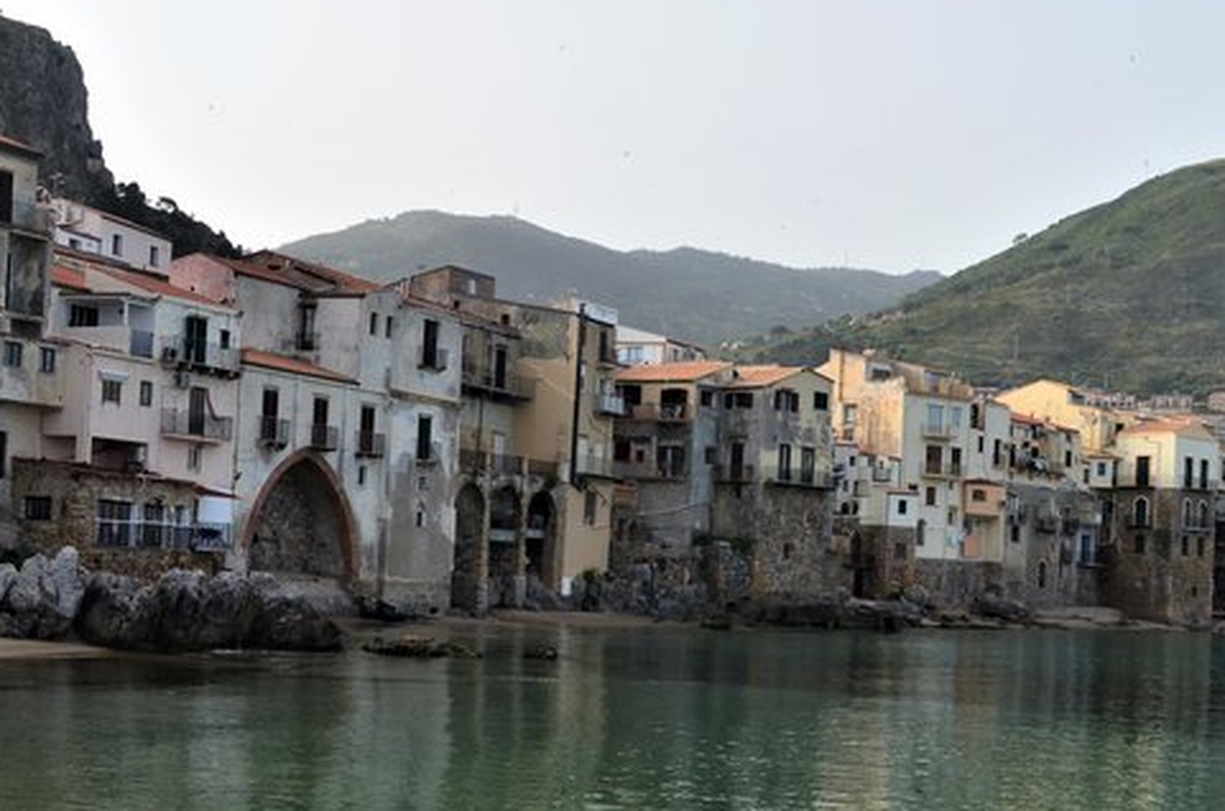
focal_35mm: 55
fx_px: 1868
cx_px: 658
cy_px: 518
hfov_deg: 36.3
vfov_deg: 24.4
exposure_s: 1/125
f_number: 9
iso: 250
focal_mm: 22
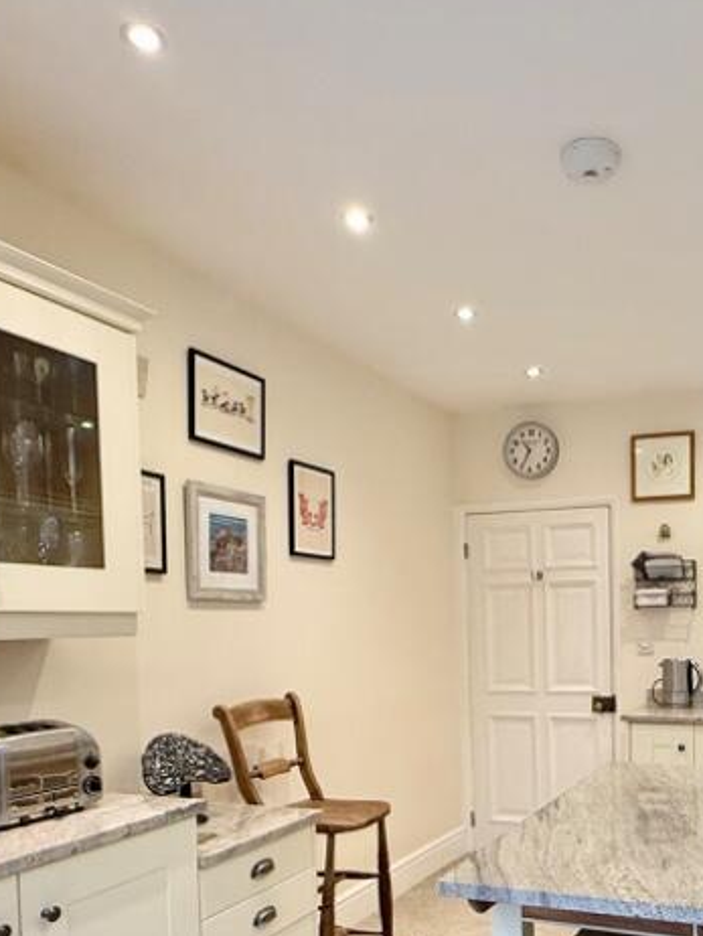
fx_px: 839
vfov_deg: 56.5
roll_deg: +1.9
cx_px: 557
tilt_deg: -1.7
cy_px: 656
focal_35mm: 31
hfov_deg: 43.5
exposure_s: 1/100
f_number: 2.2
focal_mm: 2.22
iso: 250
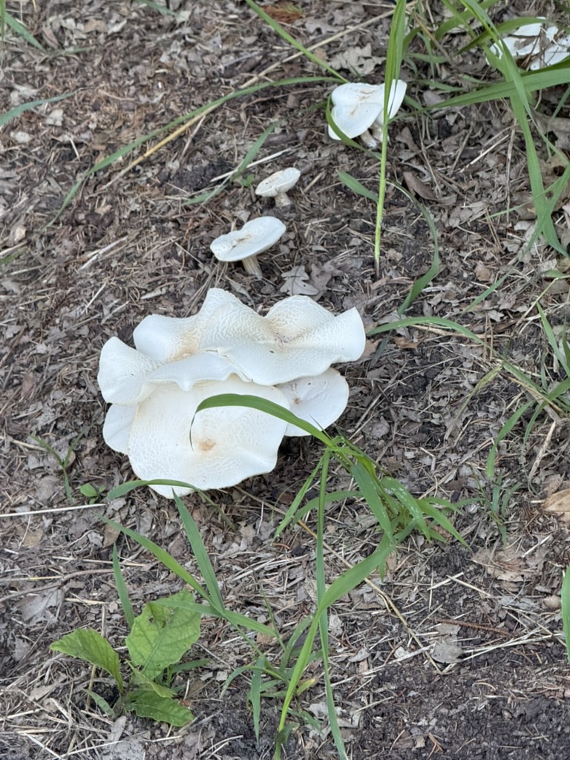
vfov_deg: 16.4
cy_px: 380
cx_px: 285
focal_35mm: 120
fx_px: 2635
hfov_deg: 12.3
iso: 250
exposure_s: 1/99
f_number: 2.8
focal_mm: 15.66
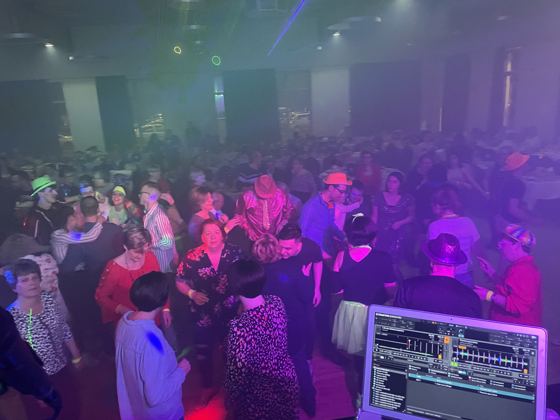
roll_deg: +2.5
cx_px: 280
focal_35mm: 26
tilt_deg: -14.7
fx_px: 421
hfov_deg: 67.3
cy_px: 210
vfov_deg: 53.1
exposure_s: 1/33
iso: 500
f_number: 1.6
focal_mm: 4.2
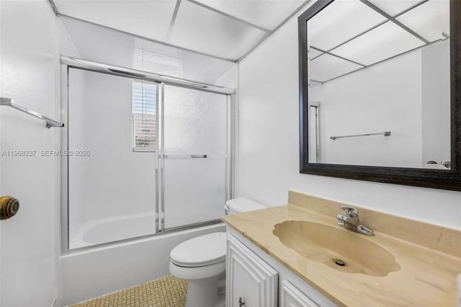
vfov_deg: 81.1
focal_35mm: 14
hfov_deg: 104.3
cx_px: 230
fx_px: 179
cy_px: 154
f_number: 8
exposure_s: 1/4
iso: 64
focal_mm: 14
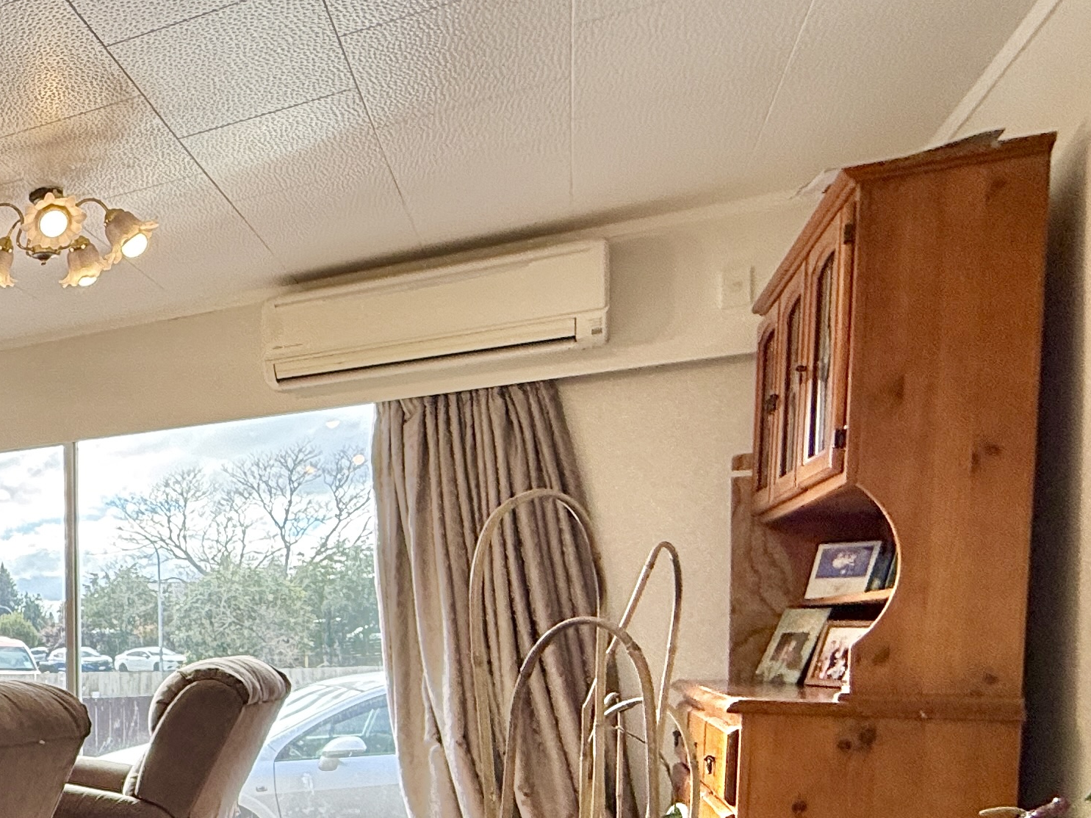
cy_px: 695
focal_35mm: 38
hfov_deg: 34.6
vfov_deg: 36.0
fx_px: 1198
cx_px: -325
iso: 64
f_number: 2.2
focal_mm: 2.22
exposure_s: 1/245
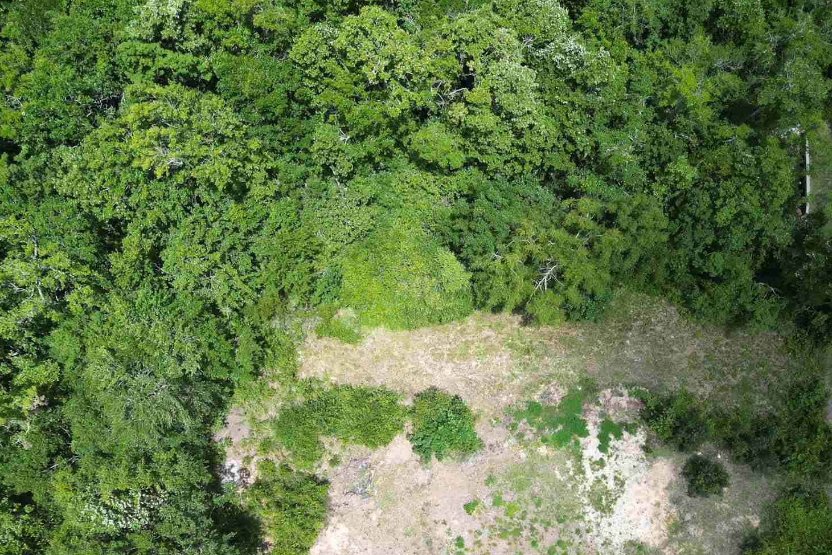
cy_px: 409
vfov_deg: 37.0
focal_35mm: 35
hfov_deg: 54.2
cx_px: 486
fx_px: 809
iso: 100
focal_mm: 6.72
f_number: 1.7
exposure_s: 1/1500
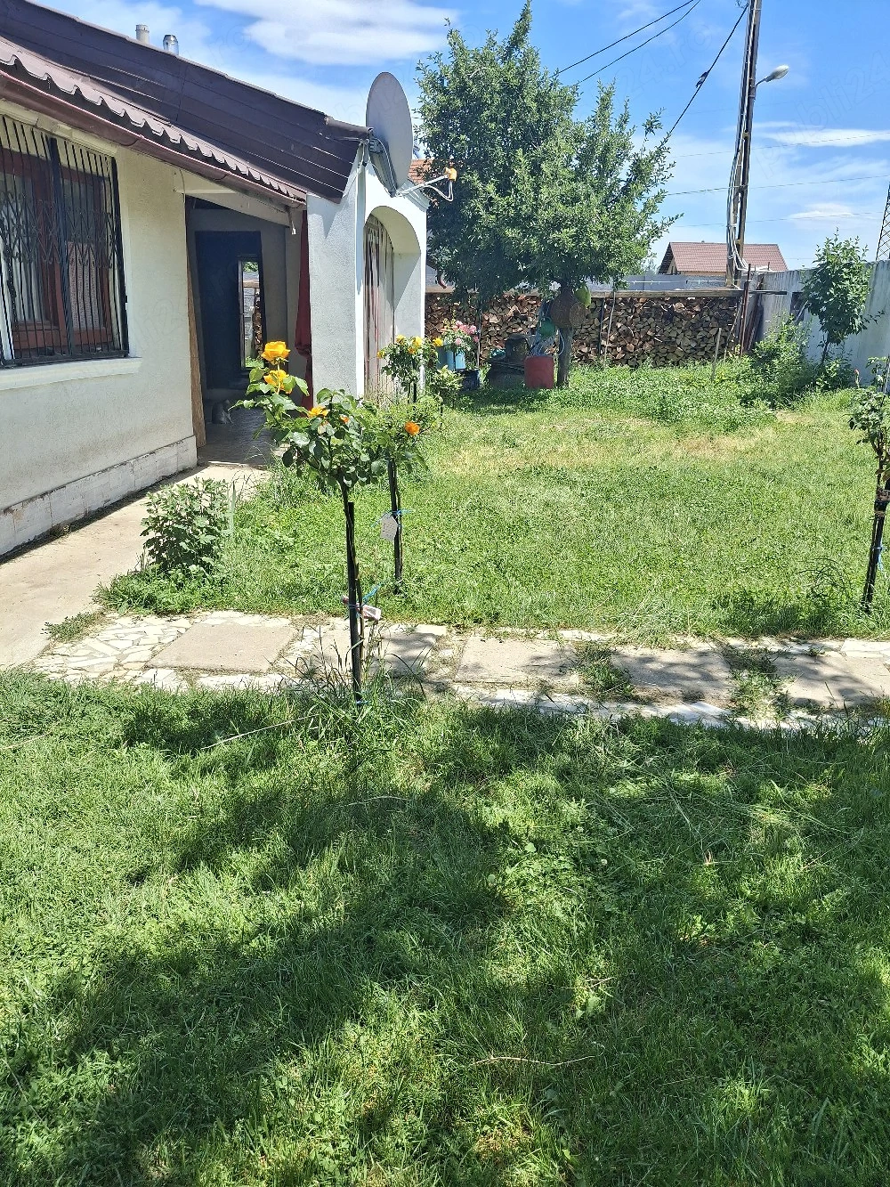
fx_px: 857
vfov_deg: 69.4
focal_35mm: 25
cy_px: 594
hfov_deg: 54.9
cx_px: 445
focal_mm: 4.69
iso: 32
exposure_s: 1/1667
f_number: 1.8
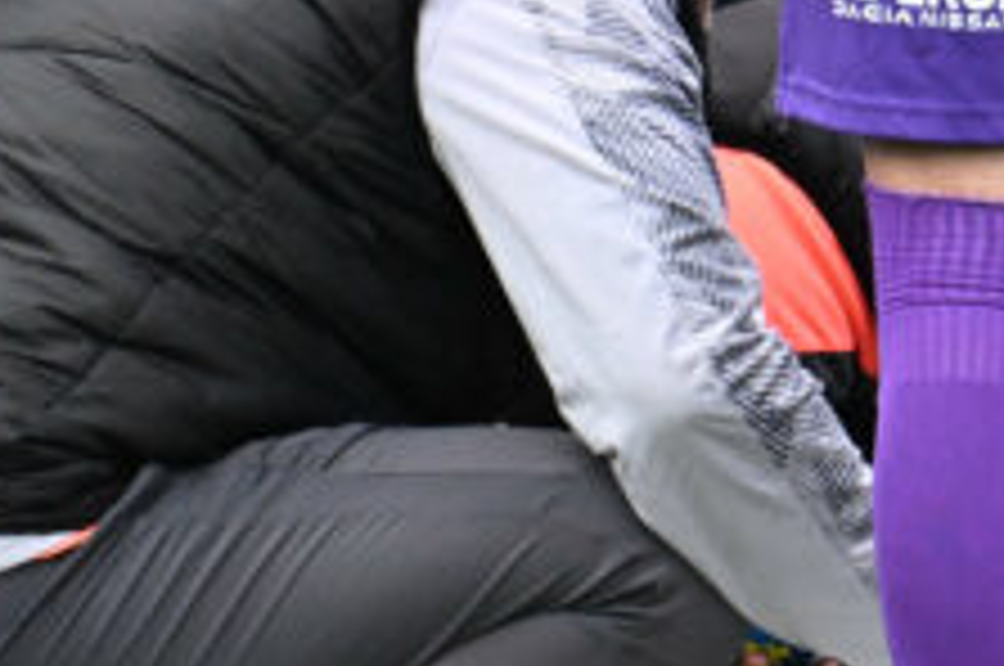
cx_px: 1756
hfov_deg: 0.8
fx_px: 70038
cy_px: -466
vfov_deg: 0.5
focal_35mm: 2515
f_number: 4.5
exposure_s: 1/1250
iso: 1600
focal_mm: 400
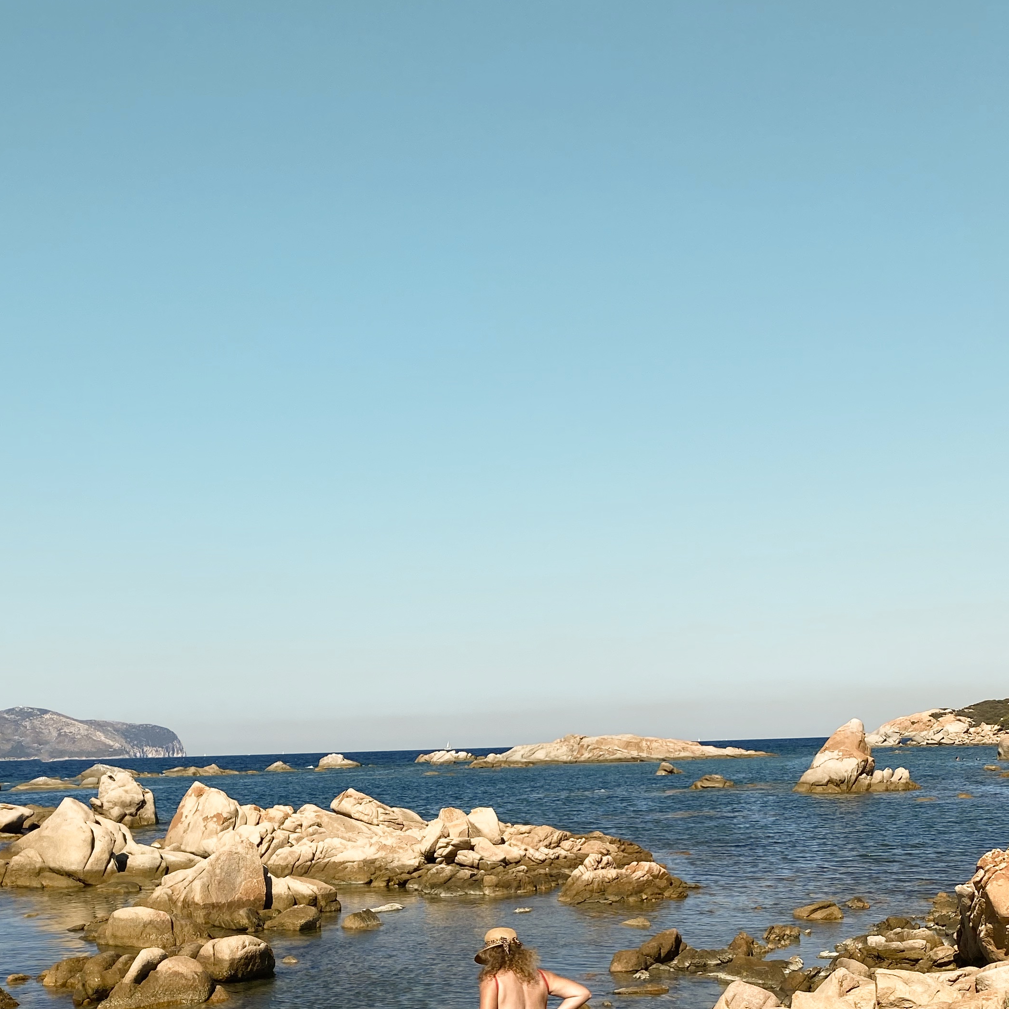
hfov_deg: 38.1
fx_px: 1451
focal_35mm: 44
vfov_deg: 36.8
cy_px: 833
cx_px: 377
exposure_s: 1/4115
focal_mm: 4.25
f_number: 1.8
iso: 32
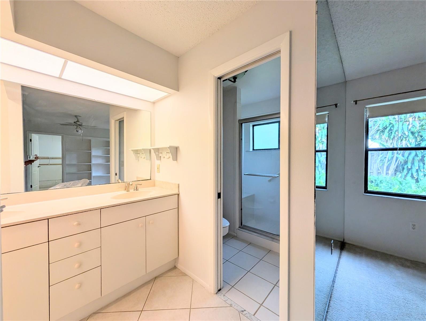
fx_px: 148
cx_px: 213
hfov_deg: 110.5
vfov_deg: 94.6
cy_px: 160
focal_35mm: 12
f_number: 1.7
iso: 50
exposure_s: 1/143
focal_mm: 2.02
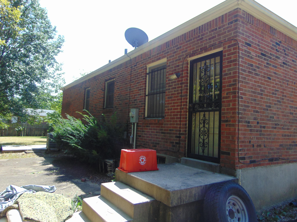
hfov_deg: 69.4
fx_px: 214
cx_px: 148
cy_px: 111
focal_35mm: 25
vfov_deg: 54.9
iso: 80
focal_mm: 4.5
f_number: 3
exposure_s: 1/320
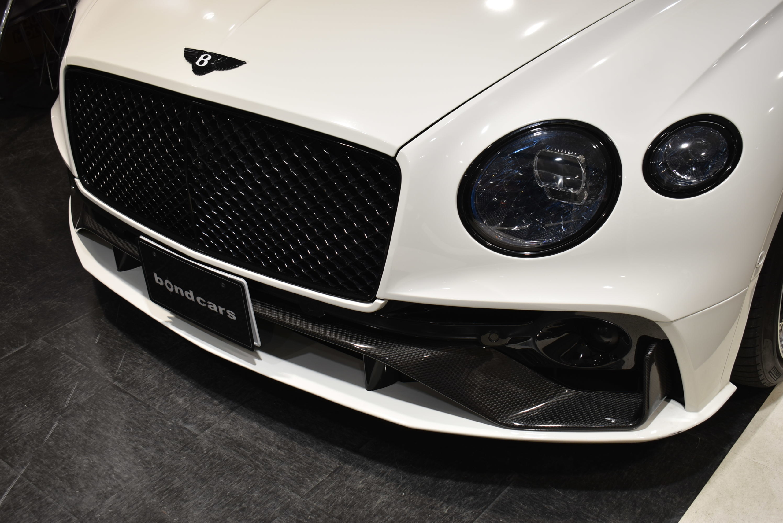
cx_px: 392
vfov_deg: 31.9
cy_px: 262
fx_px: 914
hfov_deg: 46.4
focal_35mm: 42
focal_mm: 28
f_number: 5
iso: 220
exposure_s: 1/50
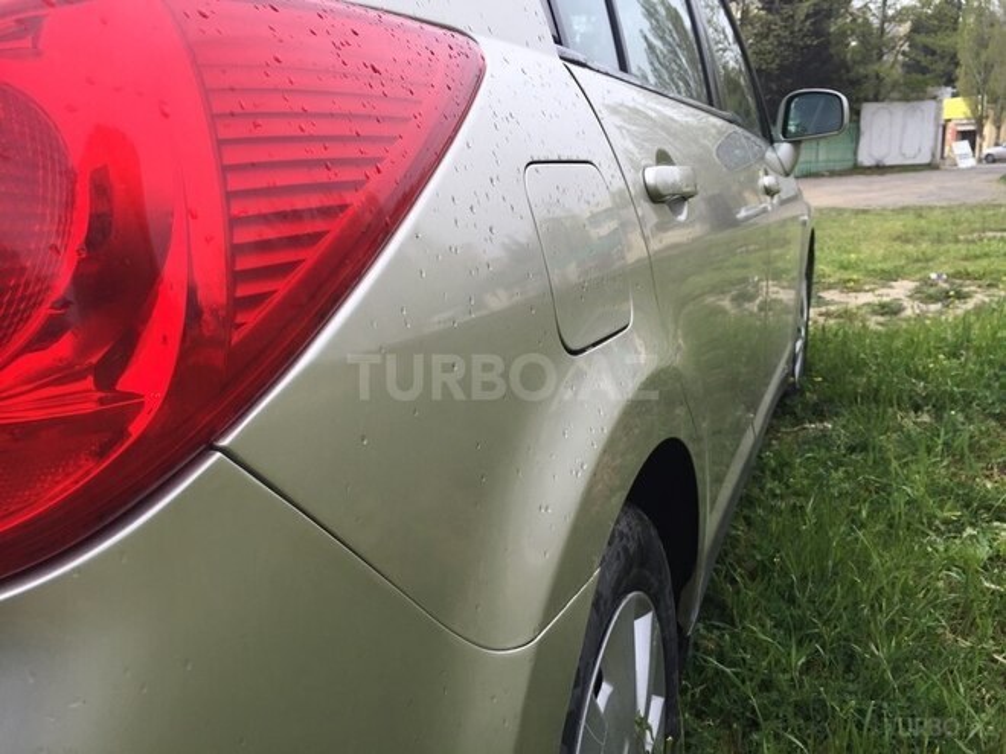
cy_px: 377
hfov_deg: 61.7
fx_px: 843
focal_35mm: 29
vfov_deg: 48.2
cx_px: 503
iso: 32
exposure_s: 1/514
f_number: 2.2
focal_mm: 4.15
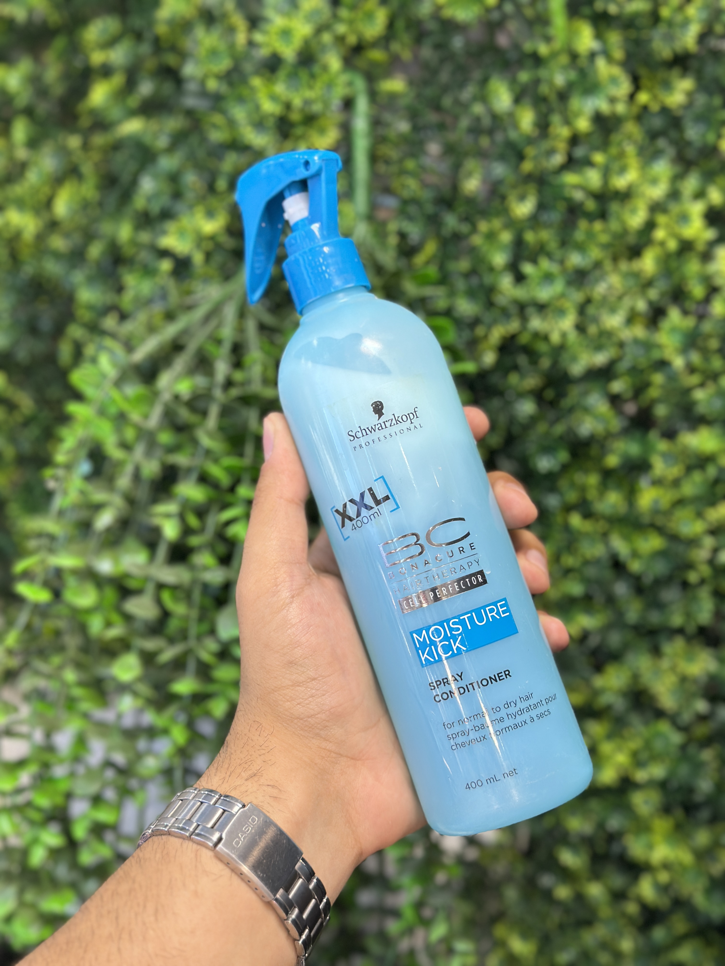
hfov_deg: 30.3
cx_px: 362
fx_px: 1340
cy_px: 483
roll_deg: -9.0
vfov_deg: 39.7
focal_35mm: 48
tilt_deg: -5.6
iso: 160
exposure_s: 1/100
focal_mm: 6.86
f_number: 1.78
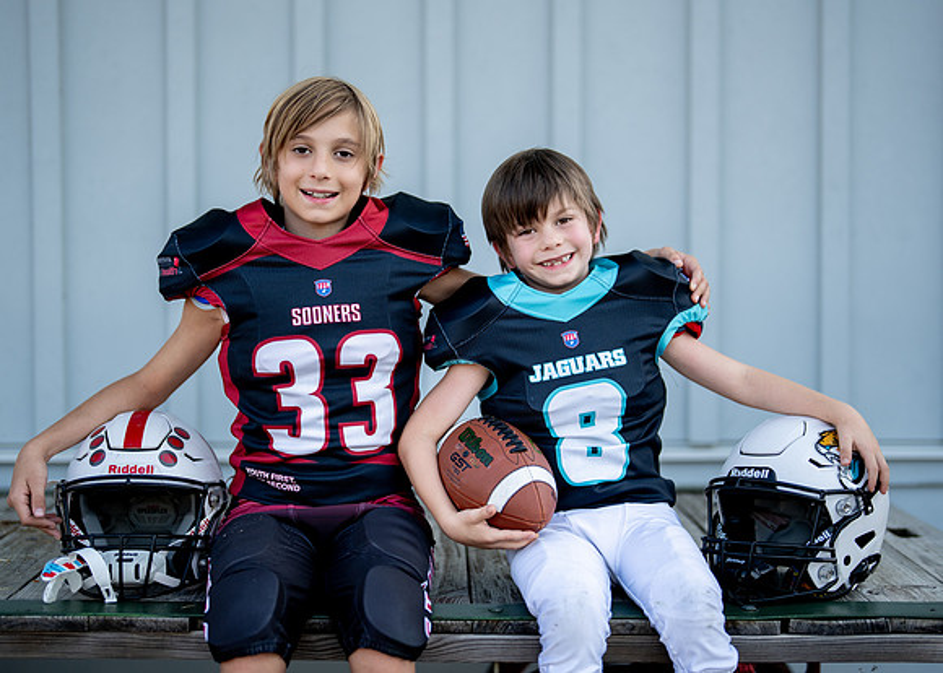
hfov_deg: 34.4
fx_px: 1524
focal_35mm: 57
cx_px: 480
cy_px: 327
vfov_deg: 24.9
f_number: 1.2
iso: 160
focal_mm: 50
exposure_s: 1/2000
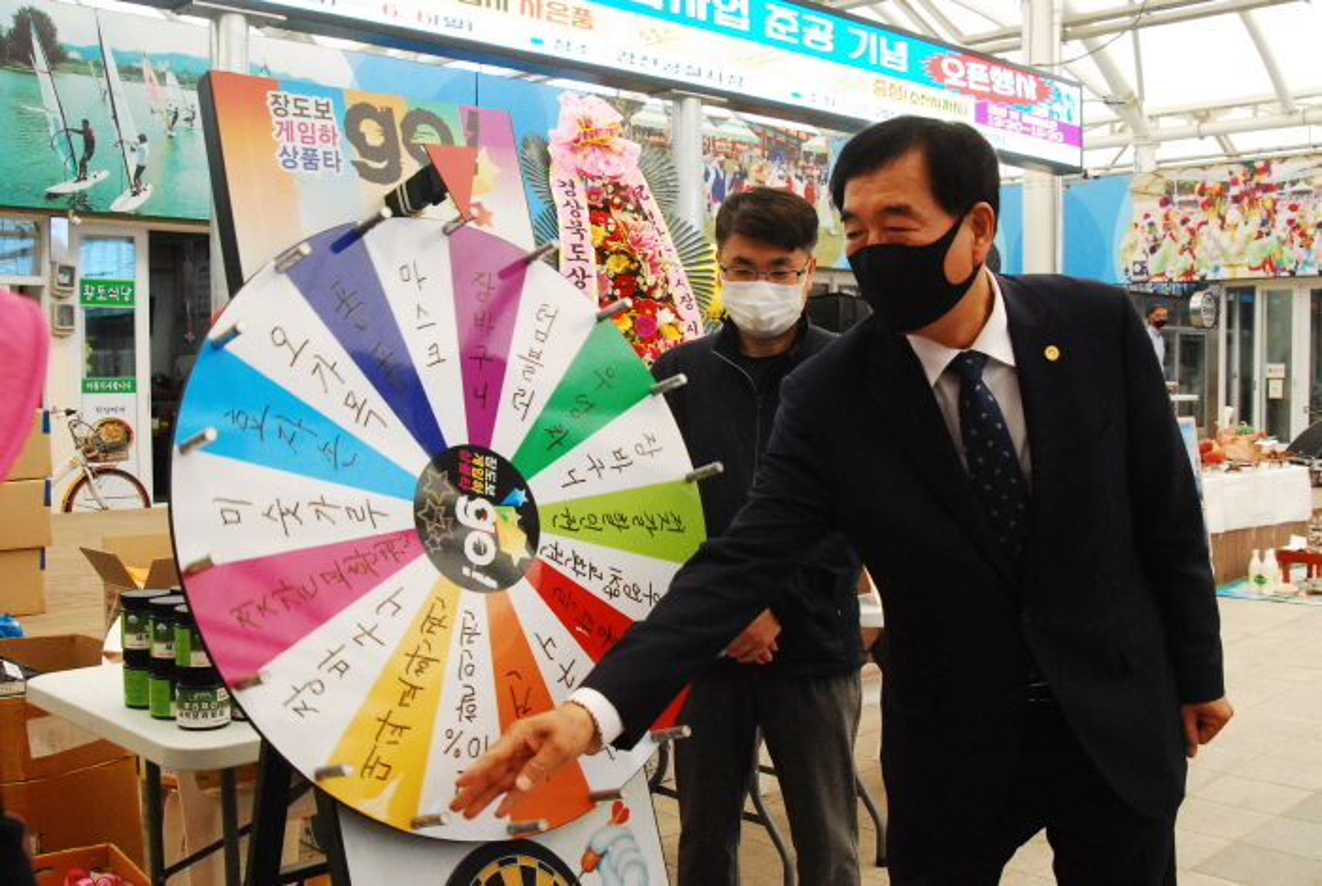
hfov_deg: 53.1
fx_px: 1324
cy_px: 443
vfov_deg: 37.0
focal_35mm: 36
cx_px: 661
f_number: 10
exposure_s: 1/250
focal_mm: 24
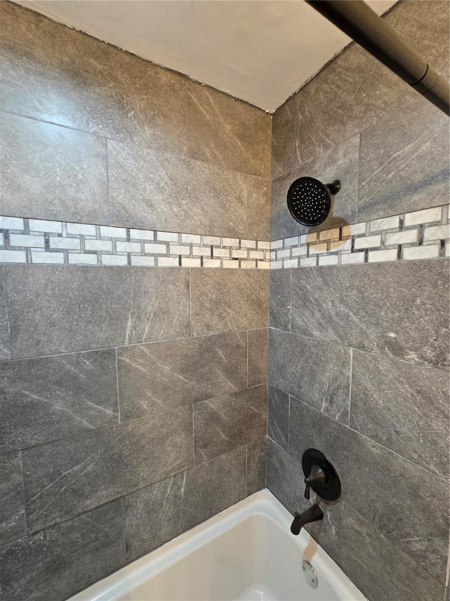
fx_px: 225
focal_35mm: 13
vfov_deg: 106.2
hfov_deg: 89.9
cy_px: 300
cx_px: 225
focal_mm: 2.2
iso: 320
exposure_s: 1/60
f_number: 2.2
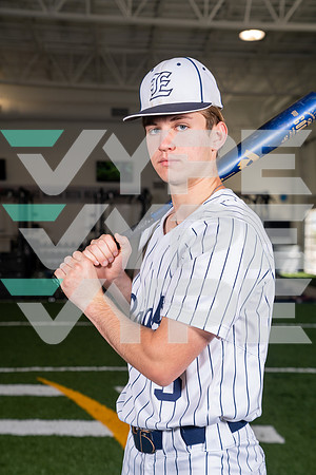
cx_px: 158
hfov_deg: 20.6
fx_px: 869
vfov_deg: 30.5
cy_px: 238
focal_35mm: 66
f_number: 5.6
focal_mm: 66
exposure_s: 1/200
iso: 200
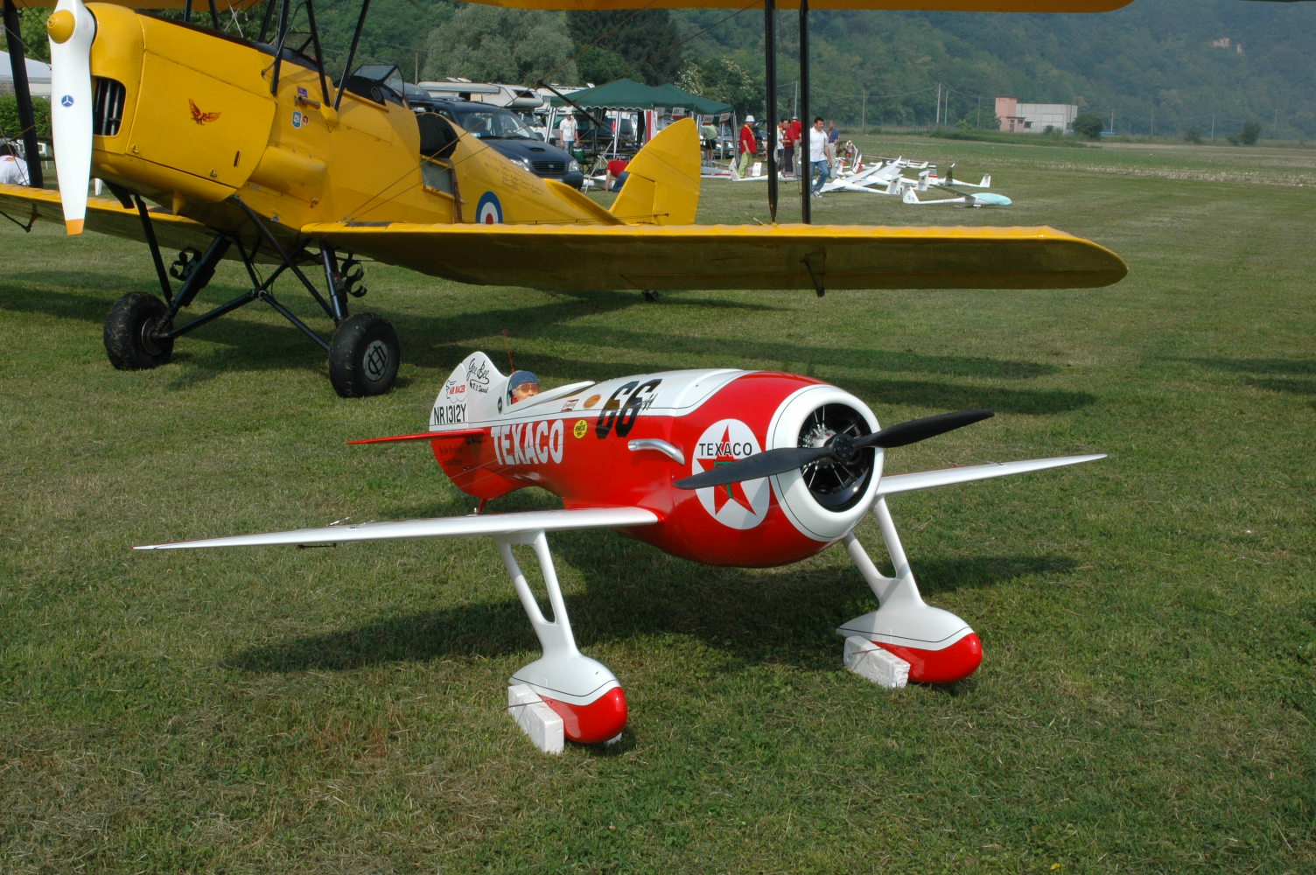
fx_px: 1698
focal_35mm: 46
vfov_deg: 28.9
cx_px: 658
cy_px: 438
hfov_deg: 42.4
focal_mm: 31
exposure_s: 1/100
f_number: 18
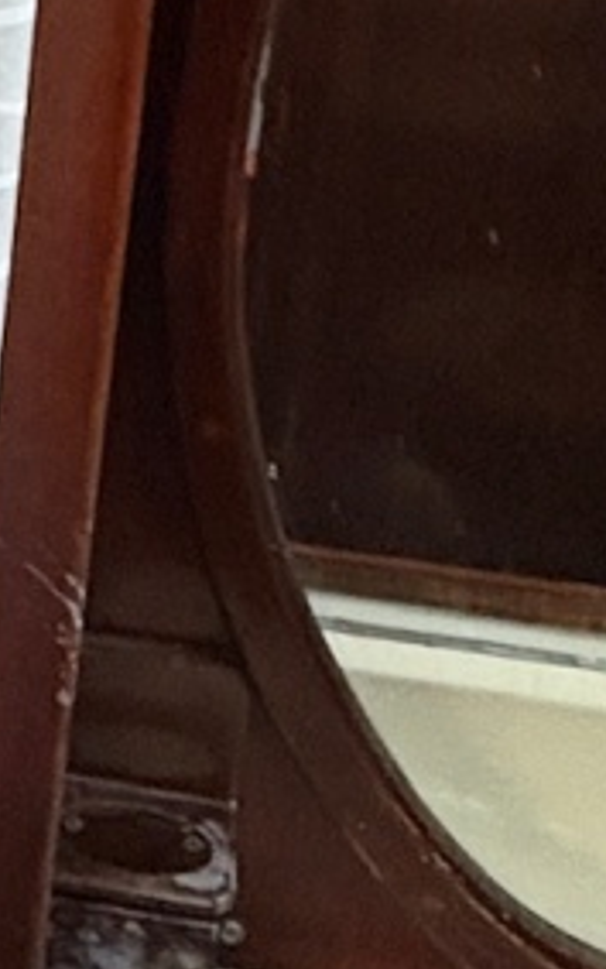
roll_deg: -0.7
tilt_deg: -20.6
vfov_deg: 24.1
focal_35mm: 84
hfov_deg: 14.7
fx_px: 2219
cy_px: 154
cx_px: -253
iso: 800
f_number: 2.2
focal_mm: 2.22
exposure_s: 1/60
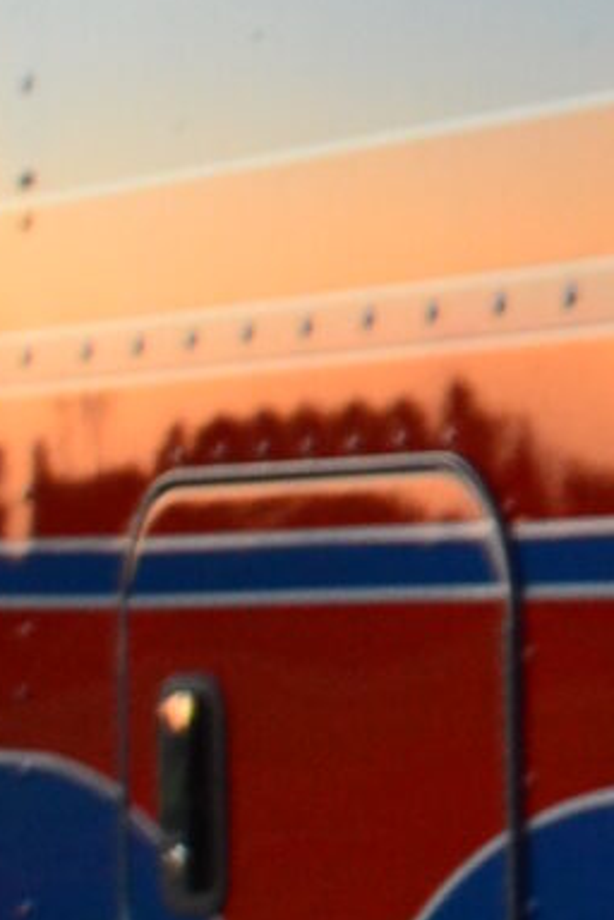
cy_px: -168
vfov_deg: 9.2
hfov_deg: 6.0
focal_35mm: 220
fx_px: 5628
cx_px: 1455
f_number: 3.8
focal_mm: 22
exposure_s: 1/2.5
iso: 800
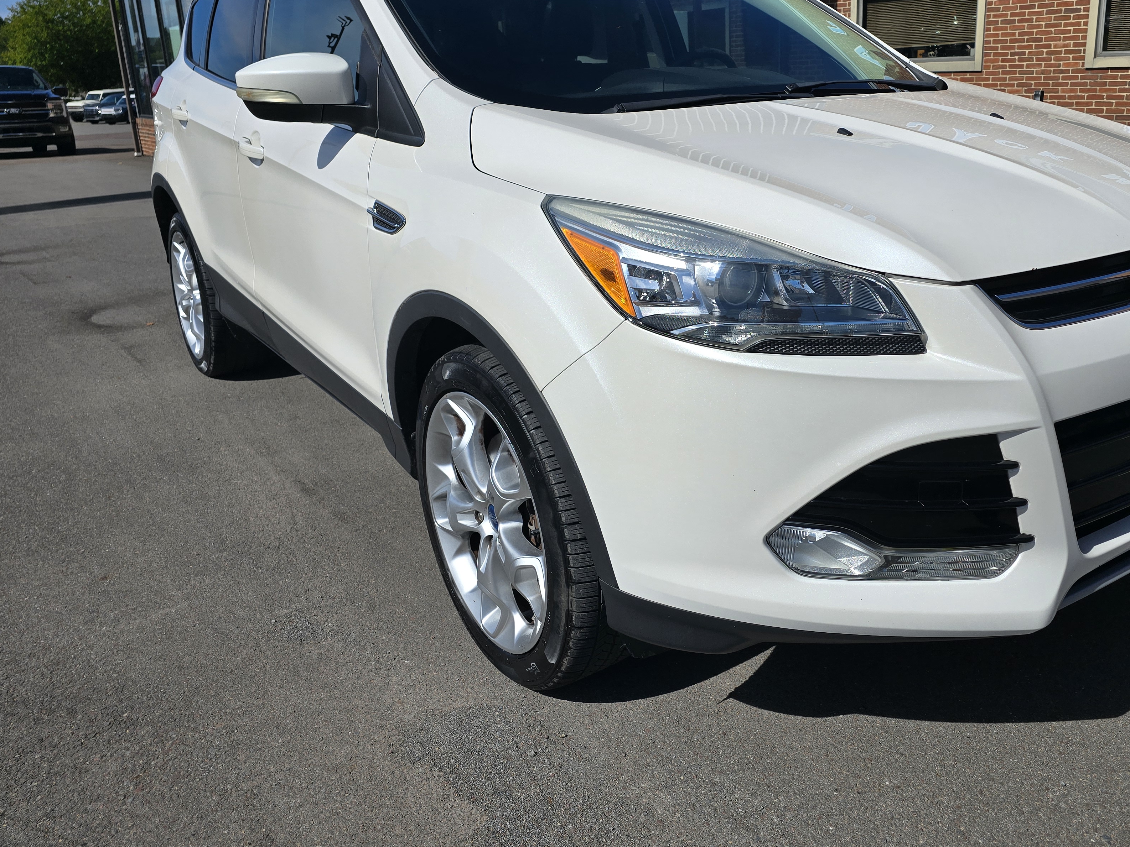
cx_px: 698
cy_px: 347
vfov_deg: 48.0
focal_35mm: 29
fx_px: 947
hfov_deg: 60.9
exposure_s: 1/1538
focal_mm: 6.3
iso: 12
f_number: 1.7
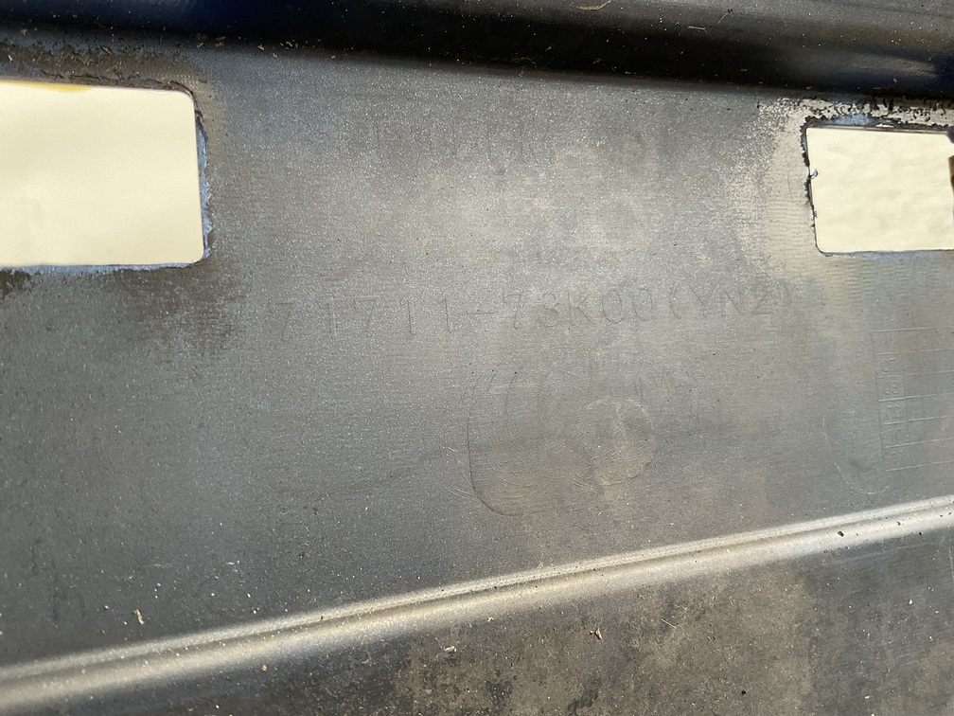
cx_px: 477
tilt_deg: +0.6
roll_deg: +2.3
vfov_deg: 48.2
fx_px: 799
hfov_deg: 61.7
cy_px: 358
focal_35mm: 29
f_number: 1.8
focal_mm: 3
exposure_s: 1/60
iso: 64
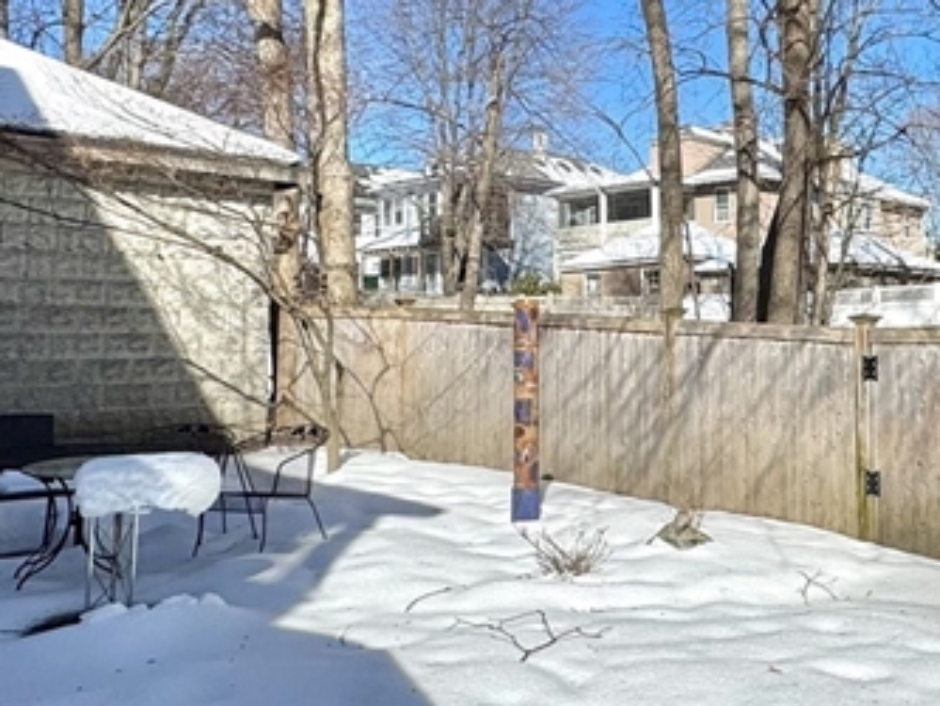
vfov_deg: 33.3
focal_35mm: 43
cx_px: 757
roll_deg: +0.8
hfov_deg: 41.9
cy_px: 232
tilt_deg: +5.6
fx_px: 1168
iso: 50
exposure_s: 1/3906
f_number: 2.2
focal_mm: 2.22
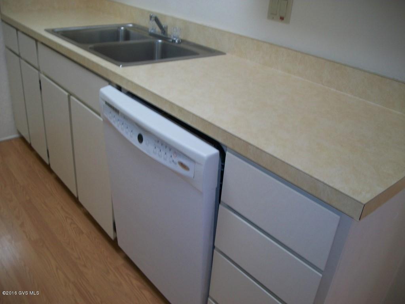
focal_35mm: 32
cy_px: 152
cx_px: 202
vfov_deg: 44.2
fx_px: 374
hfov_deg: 56.8
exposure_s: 1/30
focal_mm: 5.7
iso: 80
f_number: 2.9
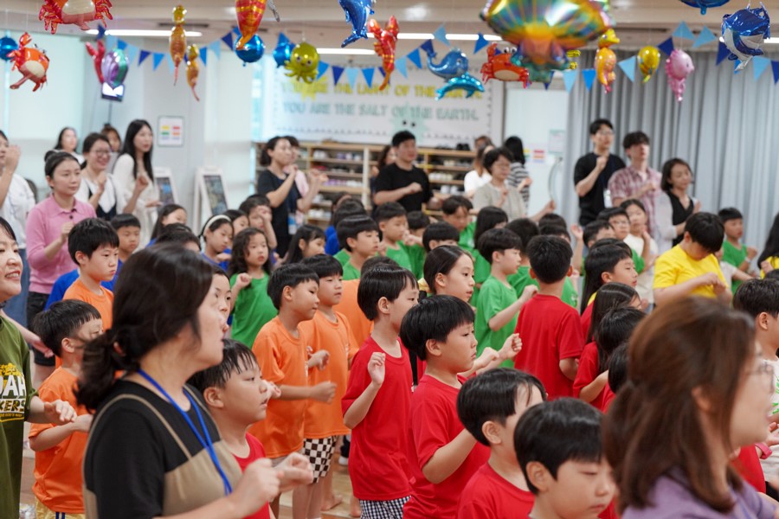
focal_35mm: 70
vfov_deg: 19.5
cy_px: 260
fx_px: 1515
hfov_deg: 28.8
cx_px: 390
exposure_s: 1/160
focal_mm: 70
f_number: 4
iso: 2500
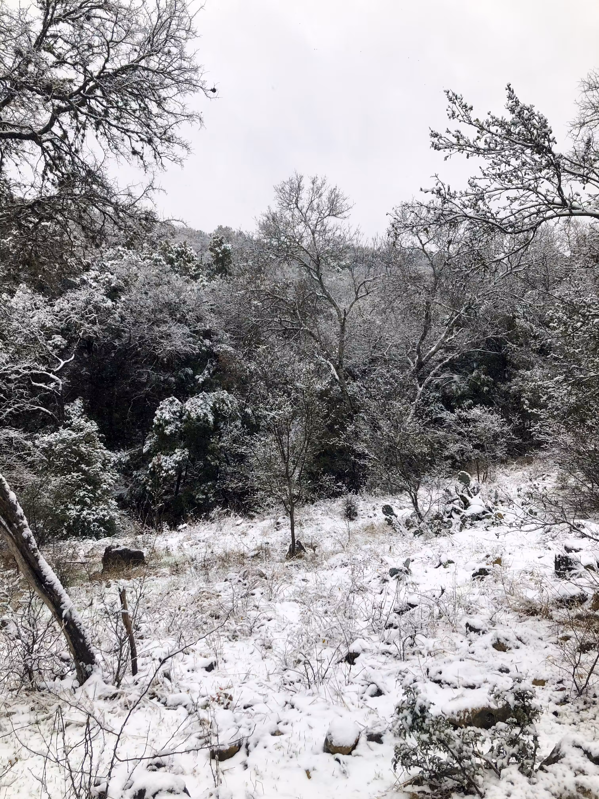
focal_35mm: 28
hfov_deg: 49.7
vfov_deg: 63.4
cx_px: 300
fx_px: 646
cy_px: 400
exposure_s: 1/500
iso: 20
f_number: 1.8
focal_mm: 3.99
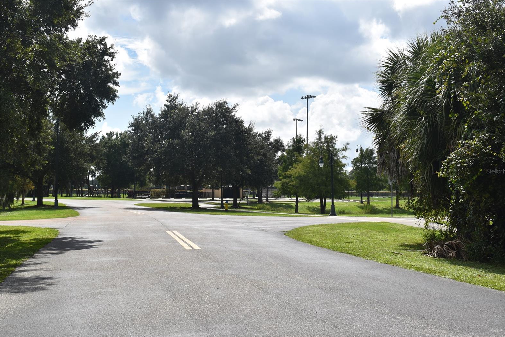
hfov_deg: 41.5
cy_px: 171
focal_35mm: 48
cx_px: 257
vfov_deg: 28.4
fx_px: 666
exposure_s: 1/400
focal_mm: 31
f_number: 10
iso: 100
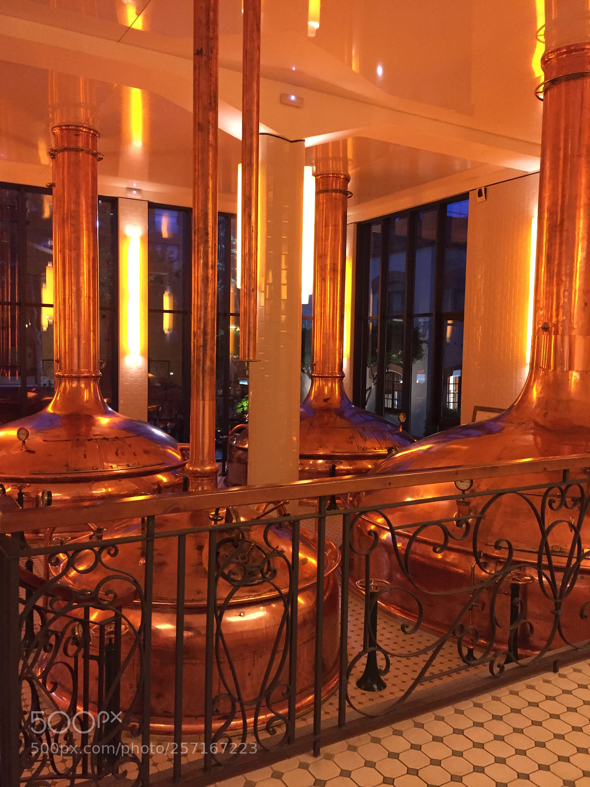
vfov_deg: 61.7
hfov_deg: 48.2
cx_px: 295
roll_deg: -1.1
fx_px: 659
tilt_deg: -3.2
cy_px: 394
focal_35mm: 29
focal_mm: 4.15
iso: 250
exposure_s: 1/25
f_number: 2.2
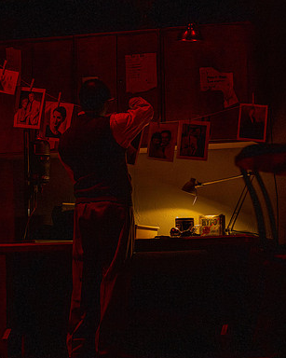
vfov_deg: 12.0
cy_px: 179
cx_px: 128
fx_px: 1704
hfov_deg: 9.6
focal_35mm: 161
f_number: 2.8
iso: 20000
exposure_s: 1/125
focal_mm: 102
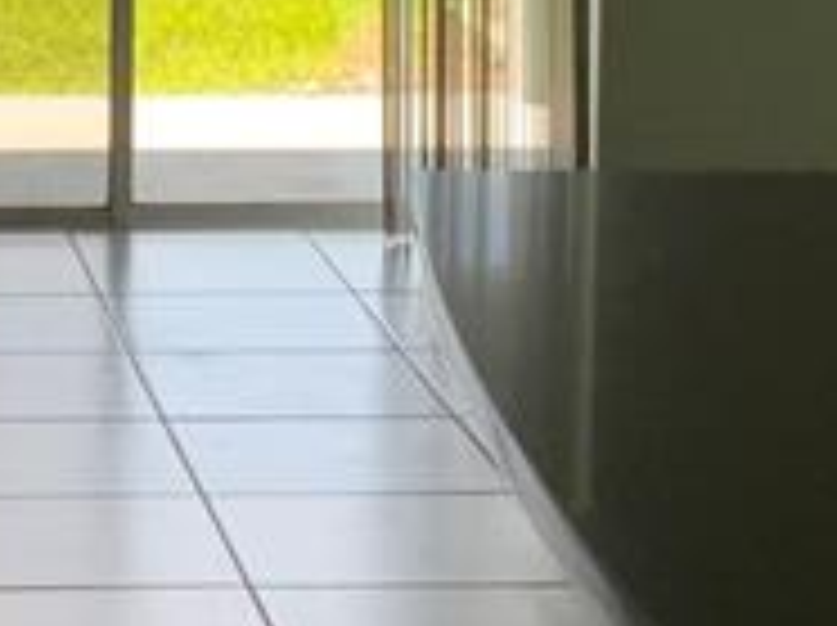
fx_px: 3864
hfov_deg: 12.2
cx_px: 22
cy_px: -293
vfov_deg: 9.0
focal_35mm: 160
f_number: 1.8
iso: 25
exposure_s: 1/122
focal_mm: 3
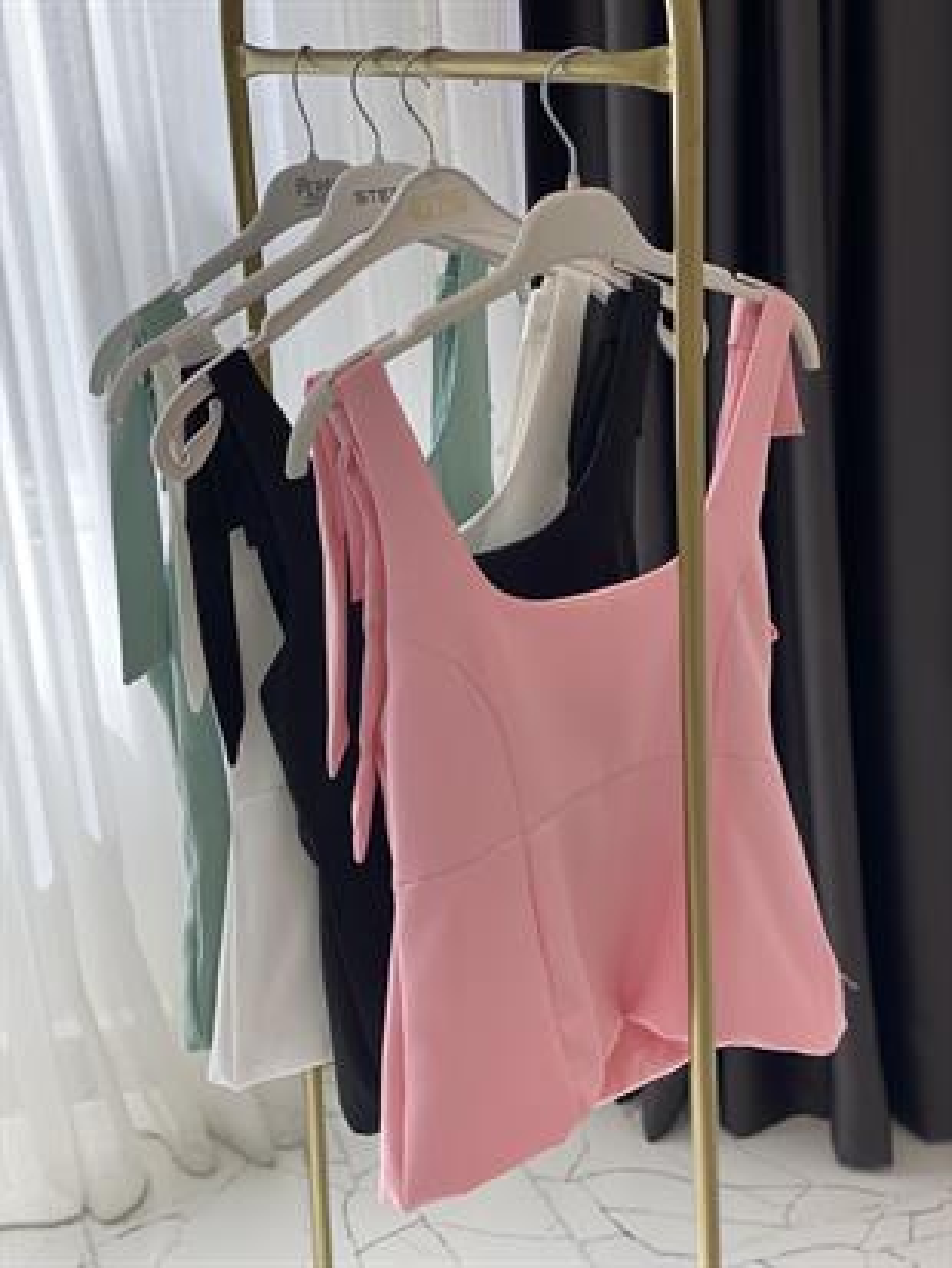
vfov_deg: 36.8
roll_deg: +3.0
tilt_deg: -18.5
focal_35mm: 52
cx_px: 476
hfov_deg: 28.0
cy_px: 634
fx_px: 1906
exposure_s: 1/122
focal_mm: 6
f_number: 2
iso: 20
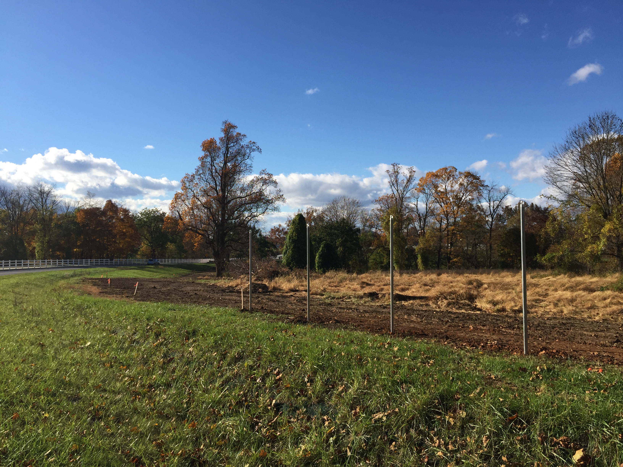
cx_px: 312
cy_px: 234
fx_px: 522
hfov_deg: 61.7
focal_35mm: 29
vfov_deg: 48.2
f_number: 2.2
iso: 32
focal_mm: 4.15
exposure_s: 1/1980
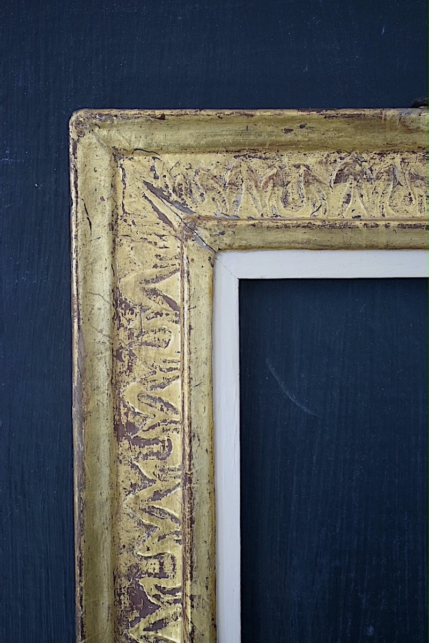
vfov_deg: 38.9
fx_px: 912
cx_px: 214
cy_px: 322
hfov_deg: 26.5
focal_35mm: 51
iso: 2000
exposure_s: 1/60
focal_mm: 34
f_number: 4.5
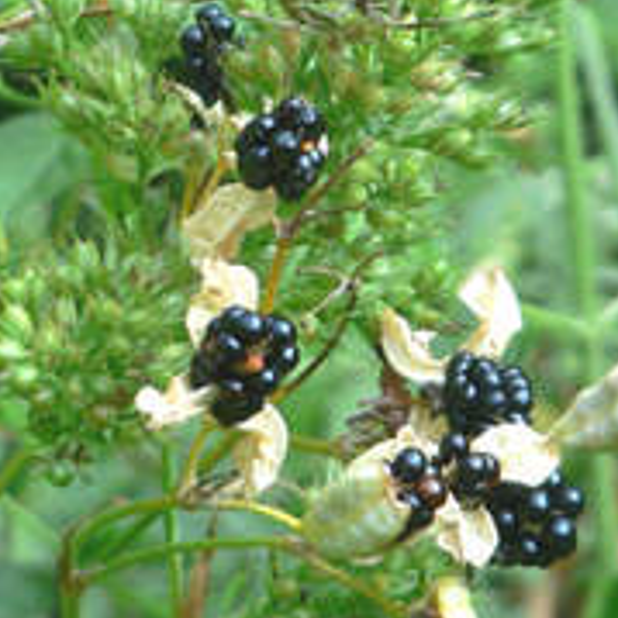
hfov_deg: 8.4
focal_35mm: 208
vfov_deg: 8.4
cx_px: 373
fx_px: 4201
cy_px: -52
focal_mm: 16.1
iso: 80
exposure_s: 1/100
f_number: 2.8
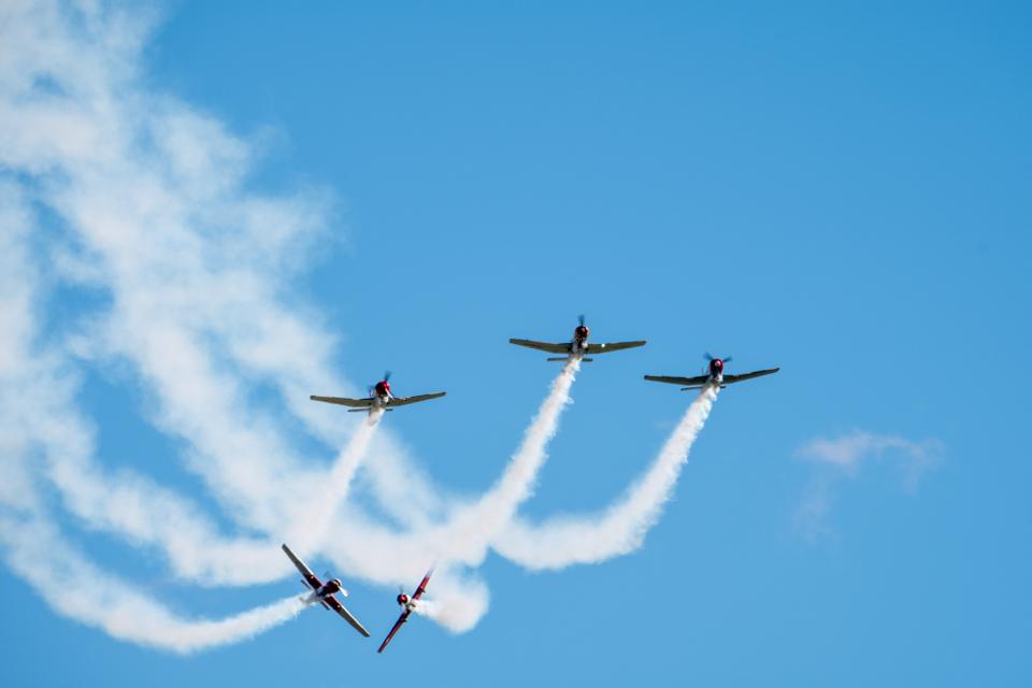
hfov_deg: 3.4
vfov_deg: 2.3
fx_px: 17199
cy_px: 344
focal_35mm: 600
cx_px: 516
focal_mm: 400
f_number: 10
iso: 200
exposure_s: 1/400
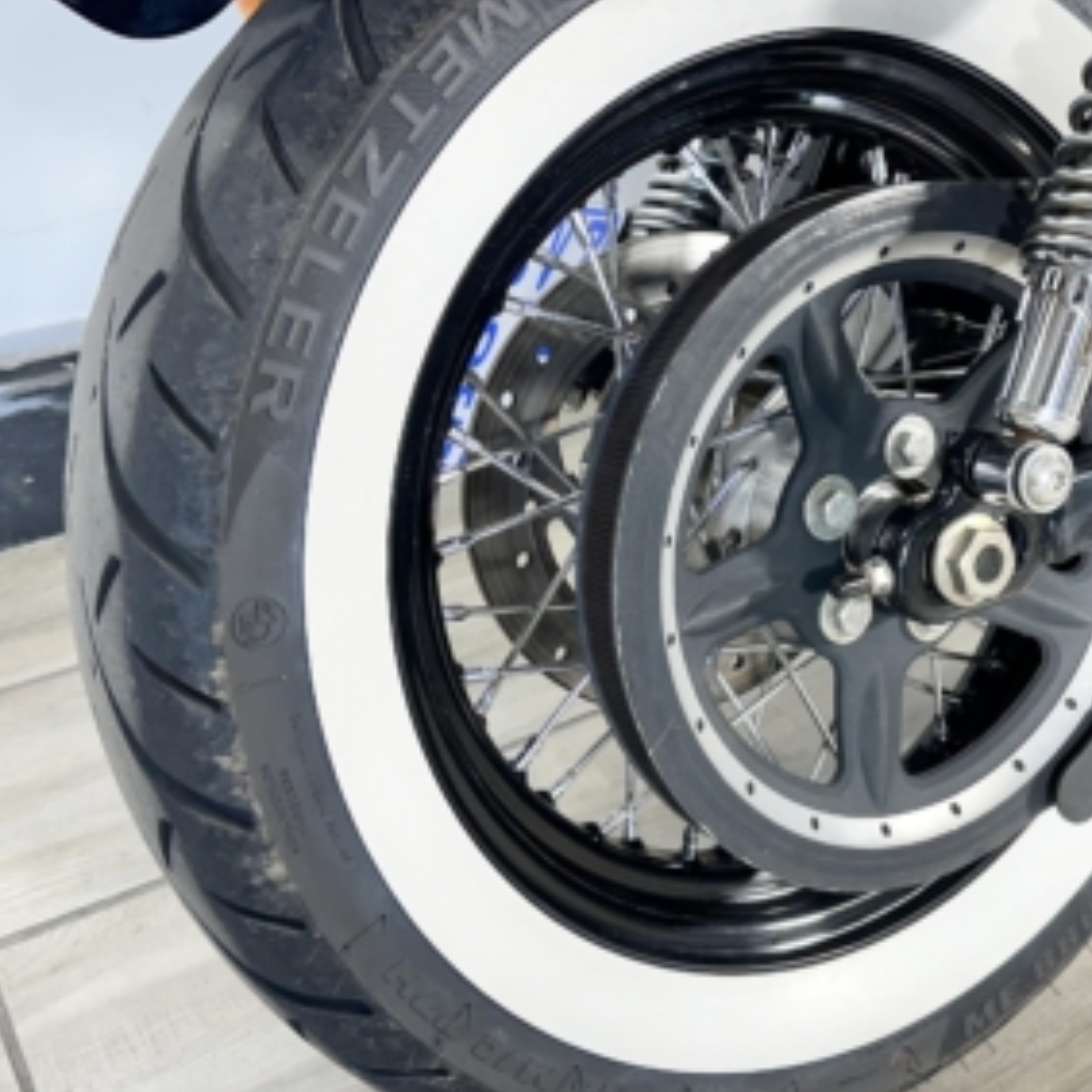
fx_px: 1606
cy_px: 513
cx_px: 768
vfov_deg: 37.5
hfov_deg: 37.0
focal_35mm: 45
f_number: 1.78
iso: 100
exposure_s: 1/100
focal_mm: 6.86
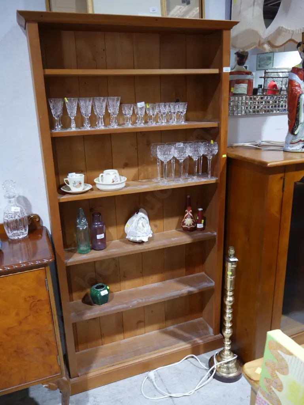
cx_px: 152
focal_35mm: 28
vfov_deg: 63.4
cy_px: 202
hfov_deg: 49.8
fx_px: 328
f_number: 3.5
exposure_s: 1/60
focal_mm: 14
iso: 640
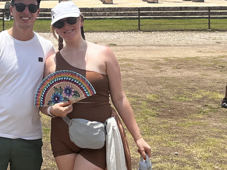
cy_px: 25
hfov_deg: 26.0
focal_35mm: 74
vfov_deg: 19.6
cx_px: 60
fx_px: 485
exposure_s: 1/5076
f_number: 1.6
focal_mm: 5.1
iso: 50
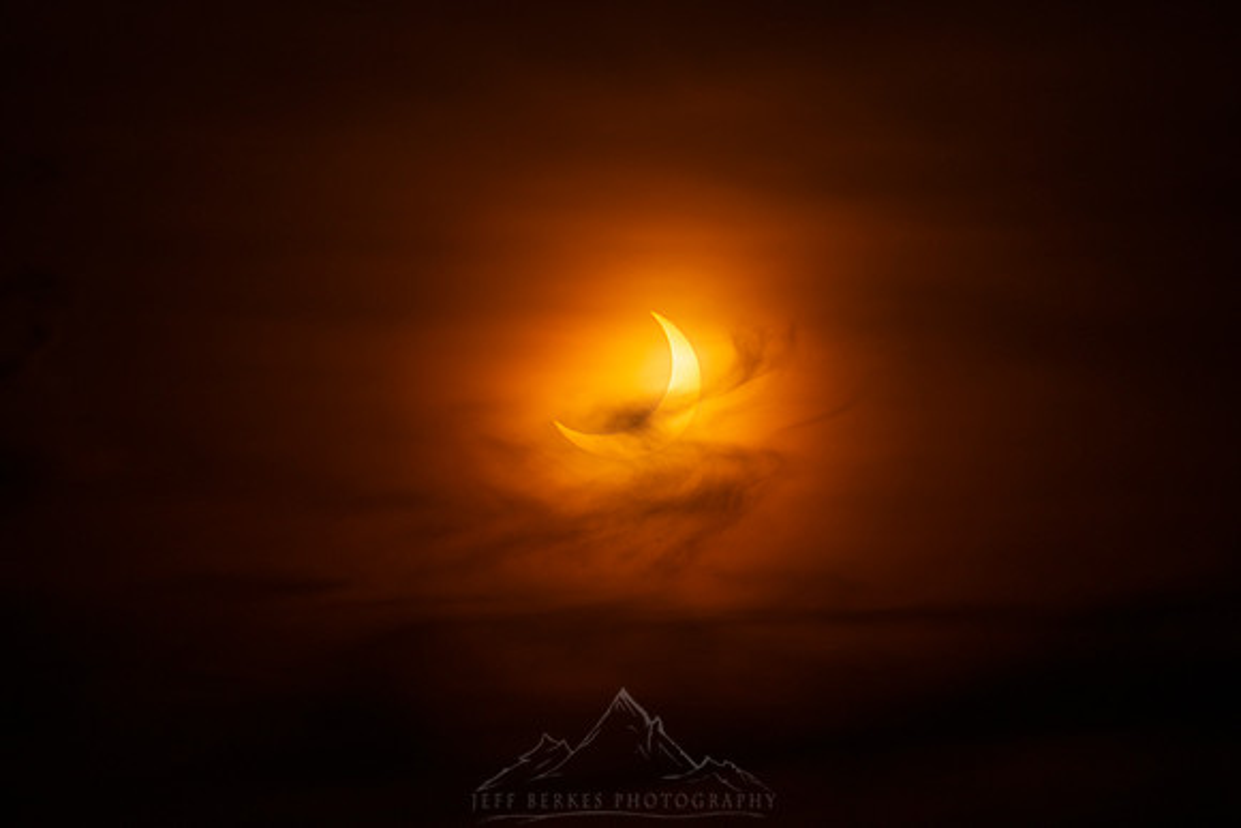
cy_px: 414
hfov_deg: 4.1
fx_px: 17239
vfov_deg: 2.8
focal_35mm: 500
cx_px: 620
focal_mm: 500
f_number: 5.6
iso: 400
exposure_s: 1/10
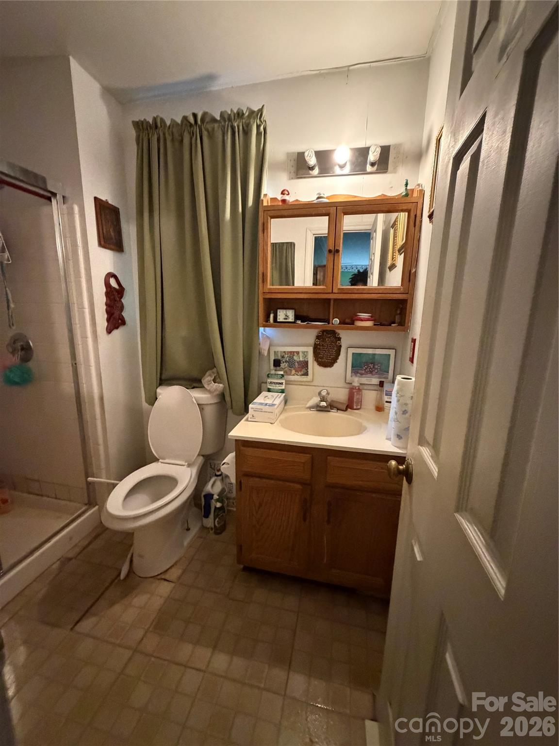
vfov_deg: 102.1
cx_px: 280
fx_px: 301
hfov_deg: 85.7
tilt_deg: -10.9
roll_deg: -1.5
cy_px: 373
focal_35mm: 14
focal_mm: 2.22
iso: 1250
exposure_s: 1/56
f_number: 2.2
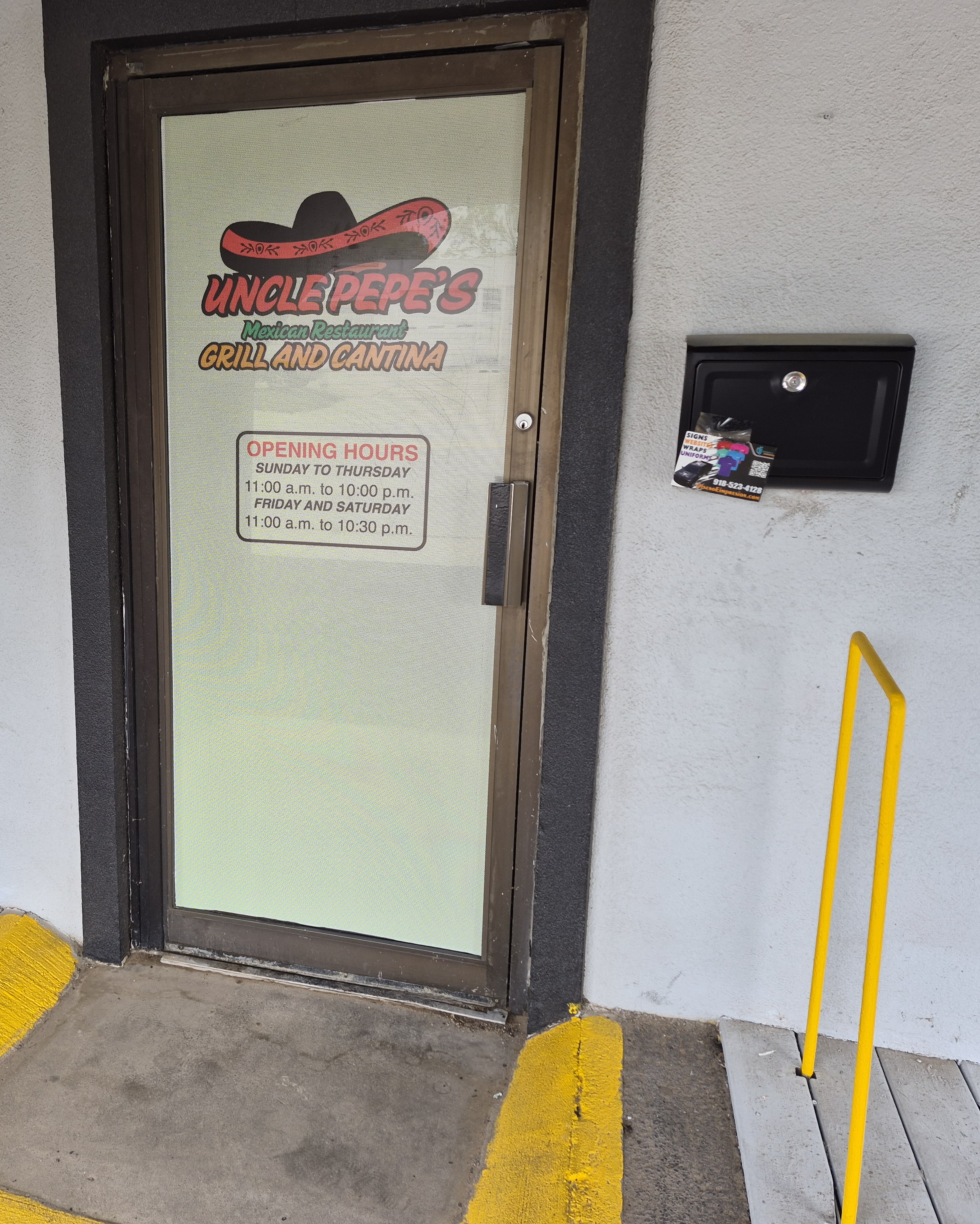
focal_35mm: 30
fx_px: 1087
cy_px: 613
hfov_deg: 46.9
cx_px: 253
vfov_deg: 58.8
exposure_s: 1/359
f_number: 1.8
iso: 50
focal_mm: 5.4
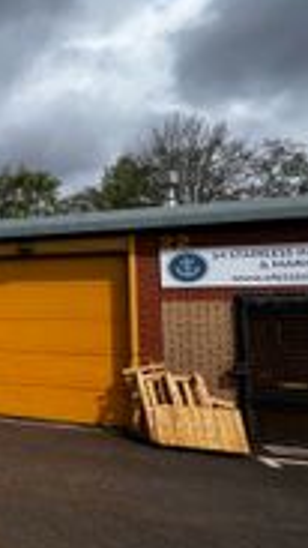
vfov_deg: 62.6
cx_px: -242
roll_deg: -0.7
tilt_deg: +4.2
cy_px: 290
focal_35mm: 31
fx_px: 450
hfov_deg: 22.4
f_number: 1.8
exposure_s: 1/1647
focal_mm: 1.57
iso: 32
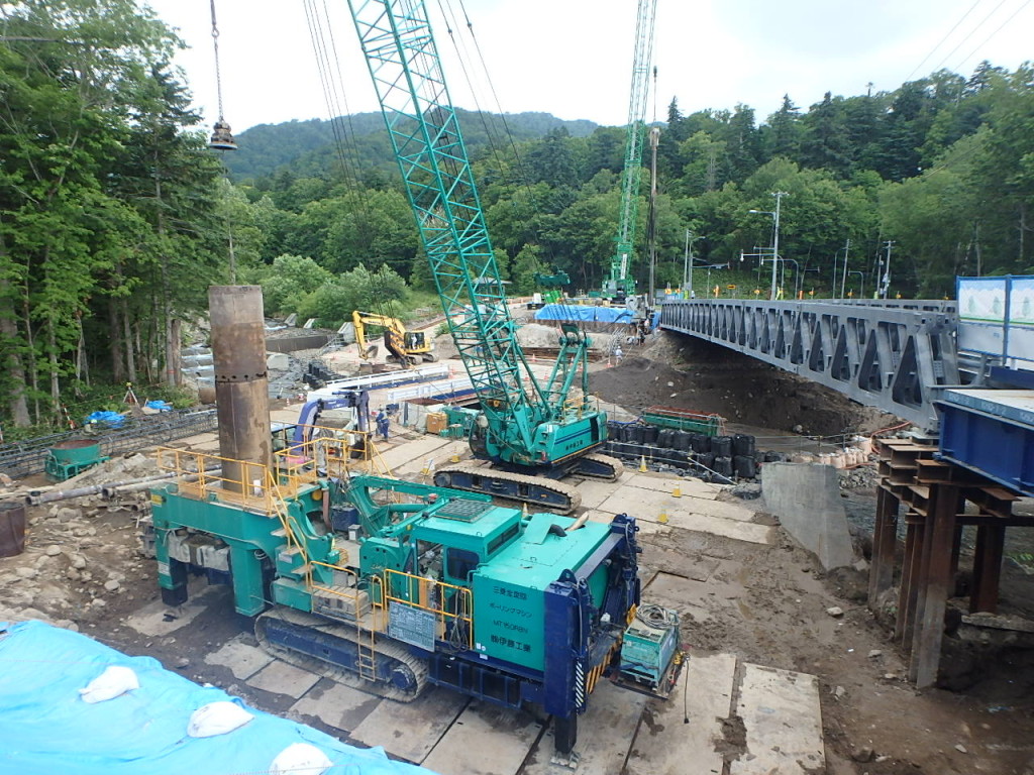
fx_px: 627
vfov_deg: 63.4
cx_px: 517
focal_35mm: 21
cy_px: 388
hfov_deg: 79.0
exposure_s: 1/250
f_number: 3.5
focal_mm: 3.7
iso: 125
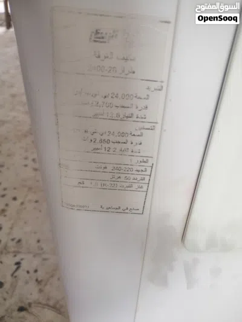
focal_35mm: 26
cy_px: 161
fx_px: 242
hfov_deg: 53.1
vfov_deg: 67.3
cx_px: 121
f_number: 2.2
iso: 250
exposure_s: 1/33.3
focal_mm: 3.81
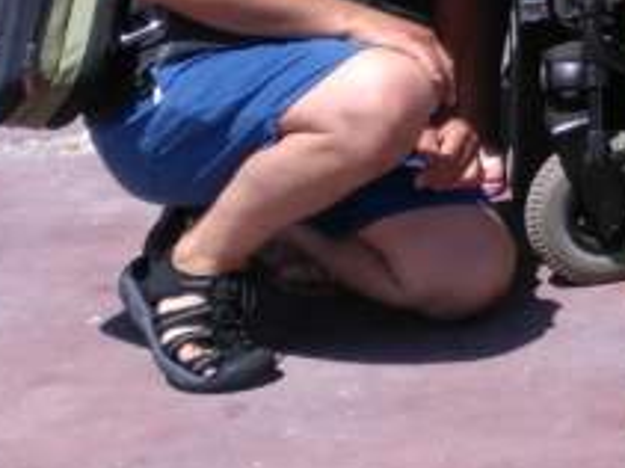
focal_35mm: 133
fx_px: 2400
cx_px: 1437
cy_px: -441
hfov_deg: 12.2
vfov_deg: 10.3
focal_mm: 2.96
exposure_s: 1/1175
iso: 100
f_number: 2
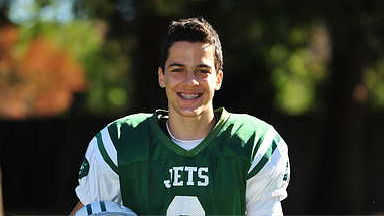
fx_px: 3226
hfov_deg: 6.8
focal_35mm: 317
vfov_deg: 3.8
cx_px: 193
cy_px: 229
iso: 400
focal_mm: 200
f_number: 4.5
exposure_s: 1/1250
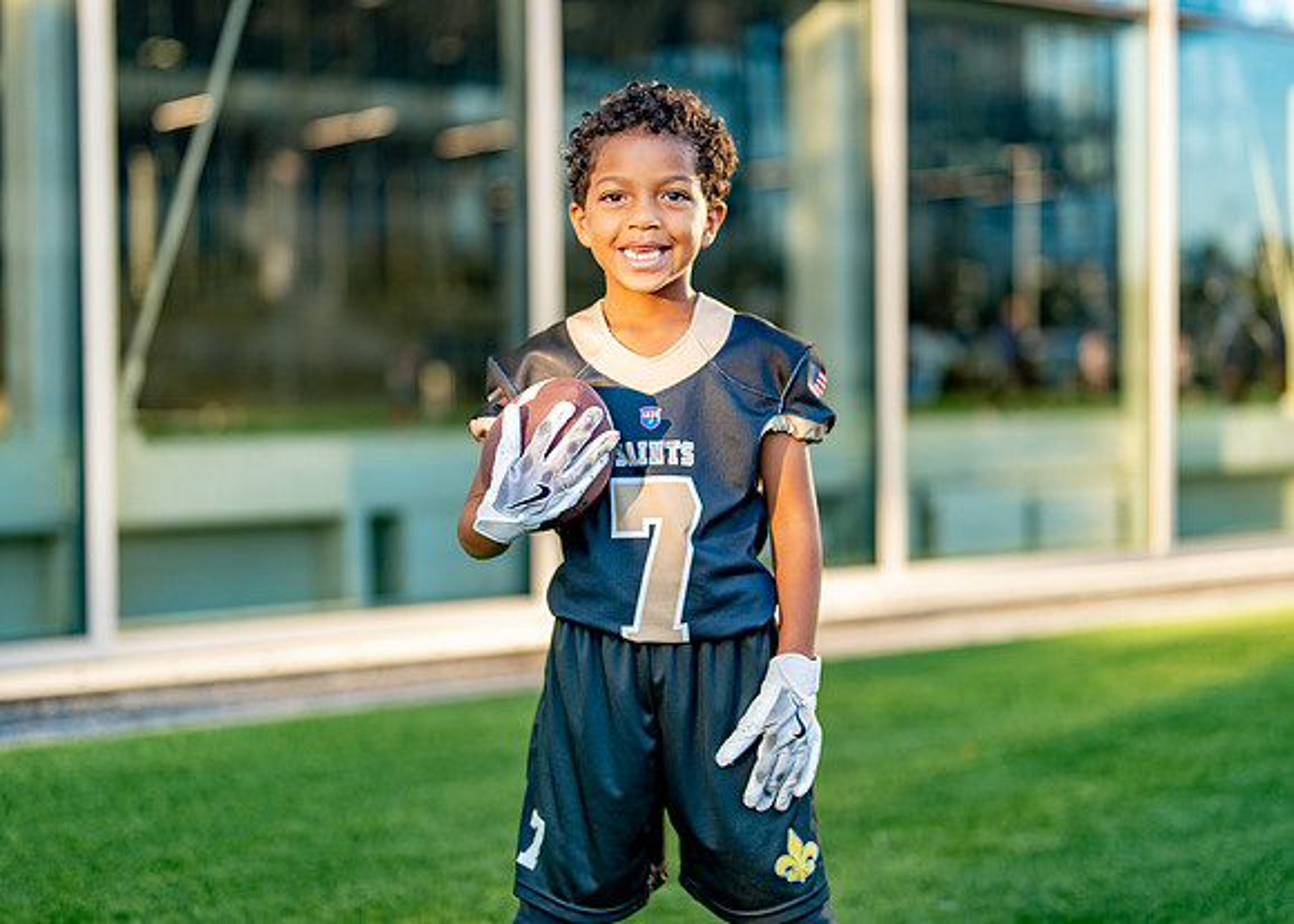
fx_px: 2140
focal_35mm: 58
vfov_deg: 24.4
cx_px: 683
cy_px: 424
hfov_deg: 33.6
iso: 200
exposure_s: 1/1000
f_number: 1.2
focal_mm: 50
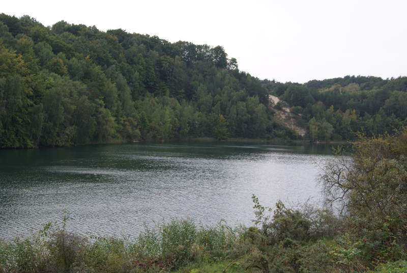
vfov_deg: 30.0
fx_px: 509
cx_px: 204
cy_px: 136
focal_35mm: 45
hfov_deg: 43.5
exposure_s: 1/125
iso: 100
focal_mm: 30
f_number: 8
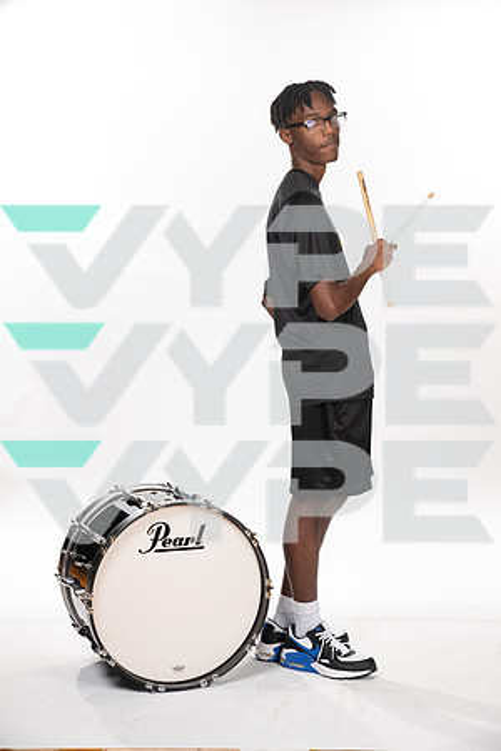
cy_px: 376
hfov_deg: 23.4
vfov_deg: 34.5
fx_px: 1211
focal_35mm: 58
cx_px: 250
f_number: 7.1
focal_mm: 58
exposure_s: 1/320
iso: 800
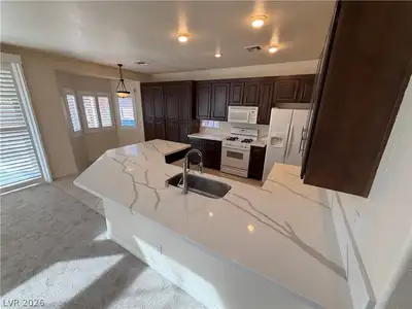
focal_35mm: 14
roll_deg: -0.9
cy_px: 154
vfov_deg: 85.7
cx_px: 206
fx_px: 167
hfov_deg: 102.1
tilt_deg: -16.9
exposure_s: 1/120
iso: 125
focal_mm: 2.22
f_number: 2.2
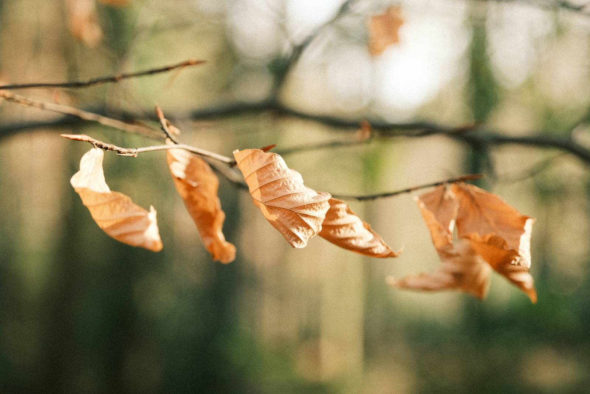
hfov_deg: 24.8
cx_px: 295
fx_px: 1344
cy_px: 197
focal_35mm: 82
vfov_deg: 16.7
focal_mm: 54.5
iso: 640
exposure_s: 1/400
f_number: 4
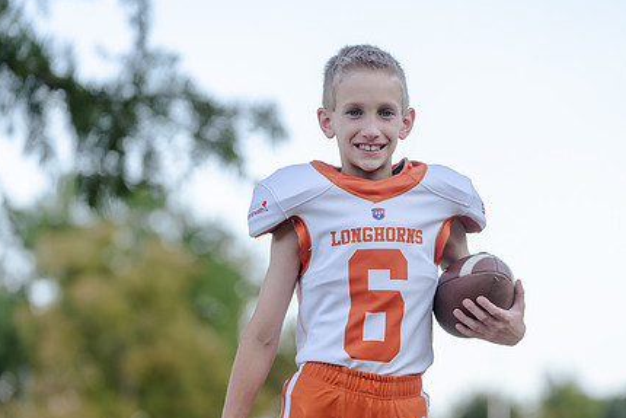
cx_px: 367
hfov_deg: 11.8
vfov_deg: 7.9
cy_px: 232
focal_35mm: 174
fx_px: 3027
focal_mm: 129
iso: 125
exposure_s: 1/320
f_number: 3.2
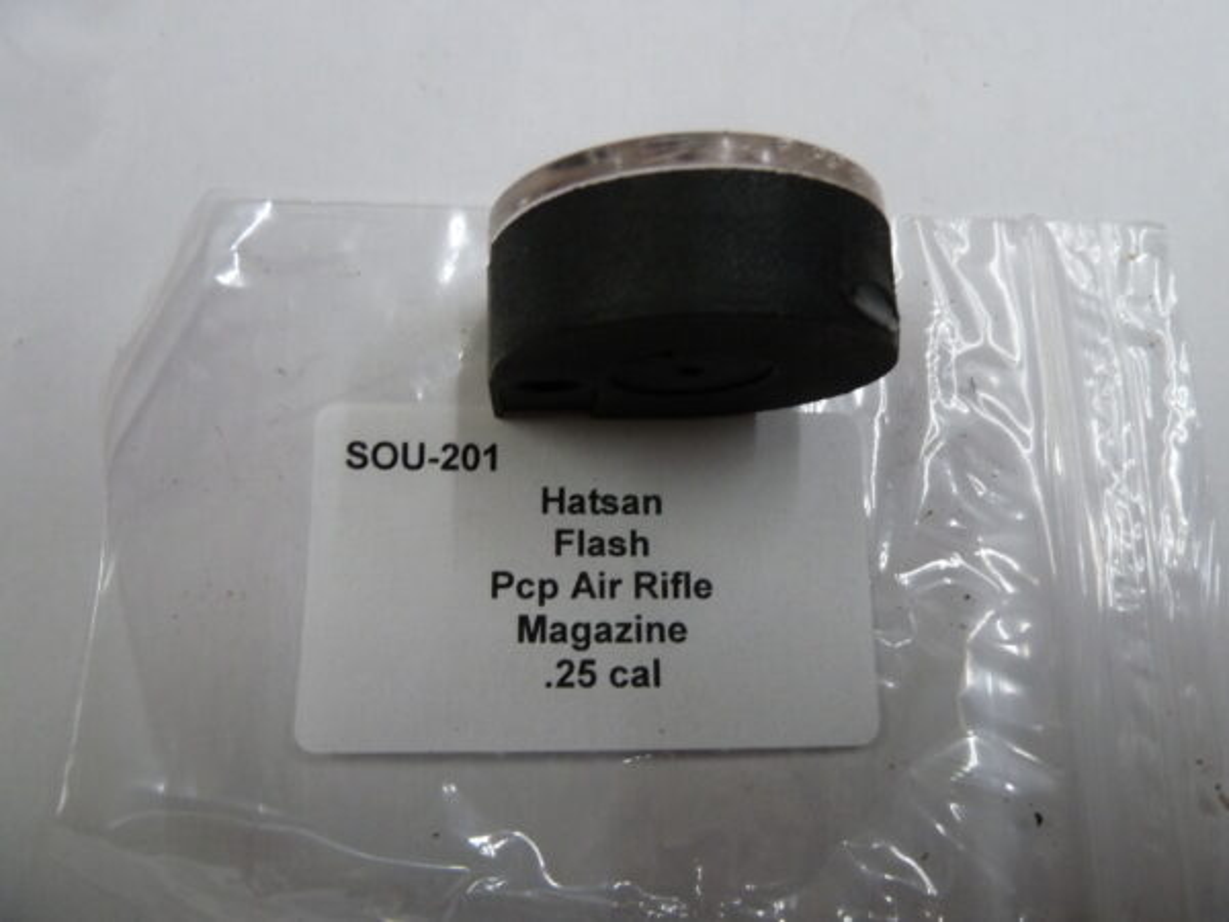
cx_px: 614
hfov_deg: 69.4
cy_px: 461
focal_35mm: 25
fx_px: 888
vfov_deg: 54.9
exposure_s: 1/30
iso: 250
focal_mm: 4.1
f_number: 3.3
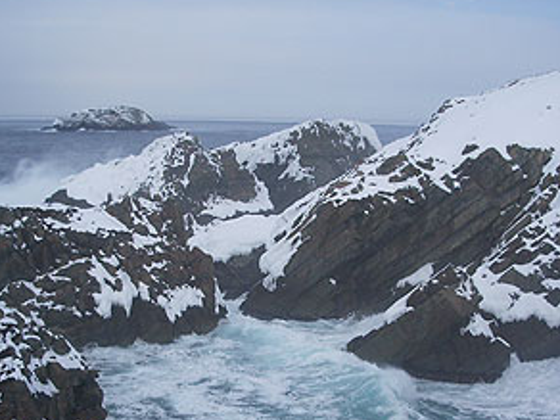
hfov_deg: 35.5
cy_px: 280
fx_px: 874
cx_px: 257
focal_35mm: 54
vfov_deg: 26.9
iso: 80
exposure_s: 1/1000
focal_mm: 5.8
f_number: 4.3
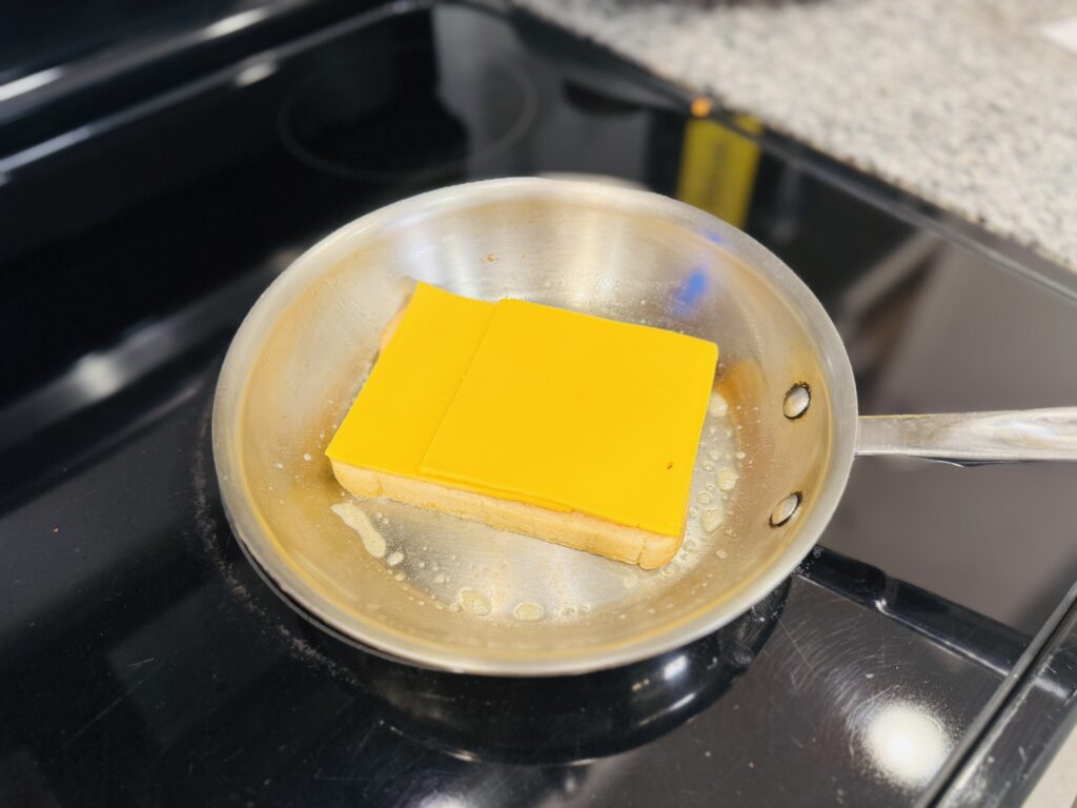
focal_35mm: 24
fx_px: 747
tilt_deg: -52.0
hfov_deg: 71.6
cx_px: 538
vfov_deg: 56.8
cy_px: 404
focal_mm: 6.76
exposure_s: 1/60
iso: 250
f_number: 1.78
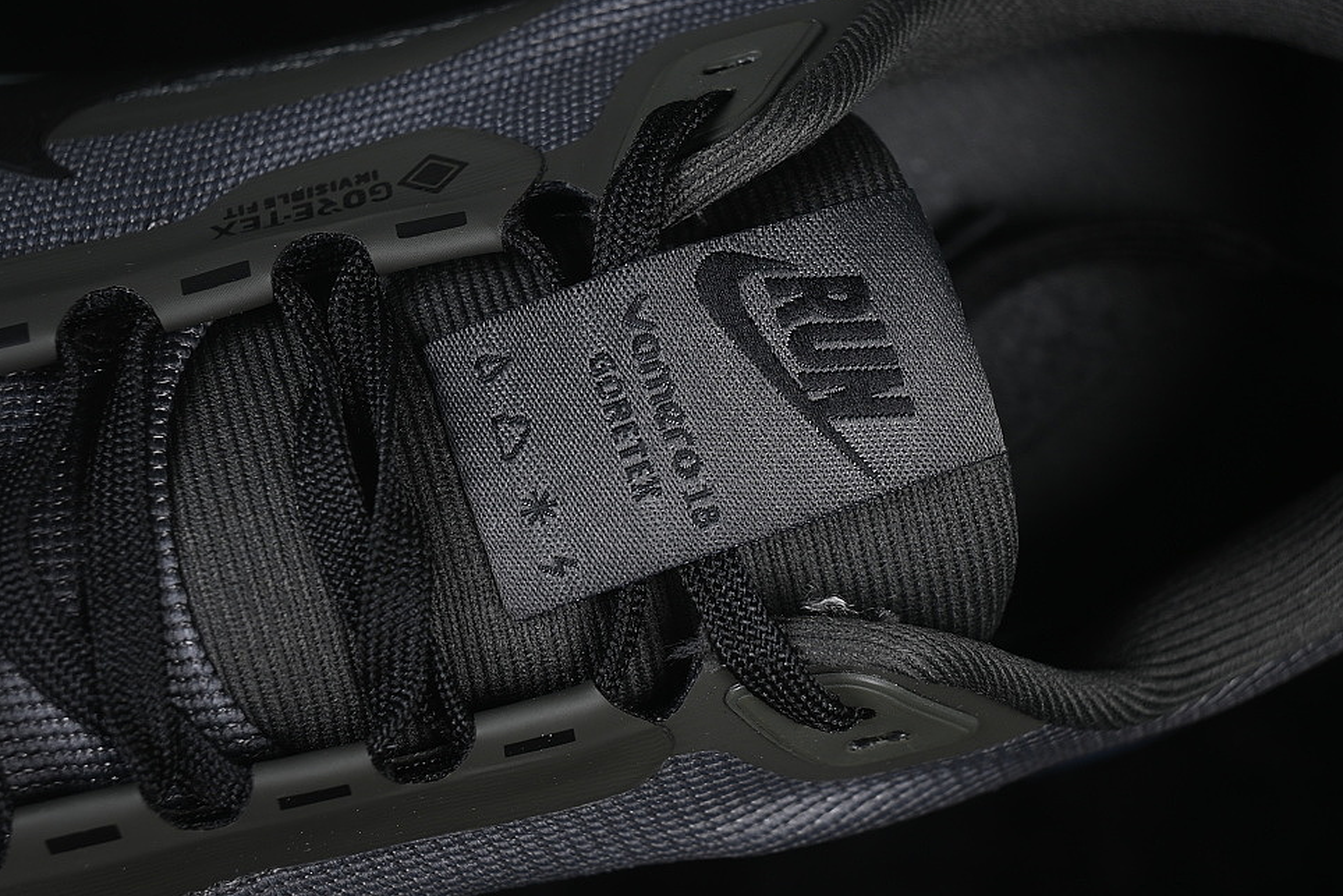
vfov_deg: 16.3
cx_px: 702
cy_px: 461
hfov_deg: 24.2
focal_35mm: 84
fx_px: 3134
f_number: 6.3
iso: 160
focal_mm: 50
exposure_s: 1/60
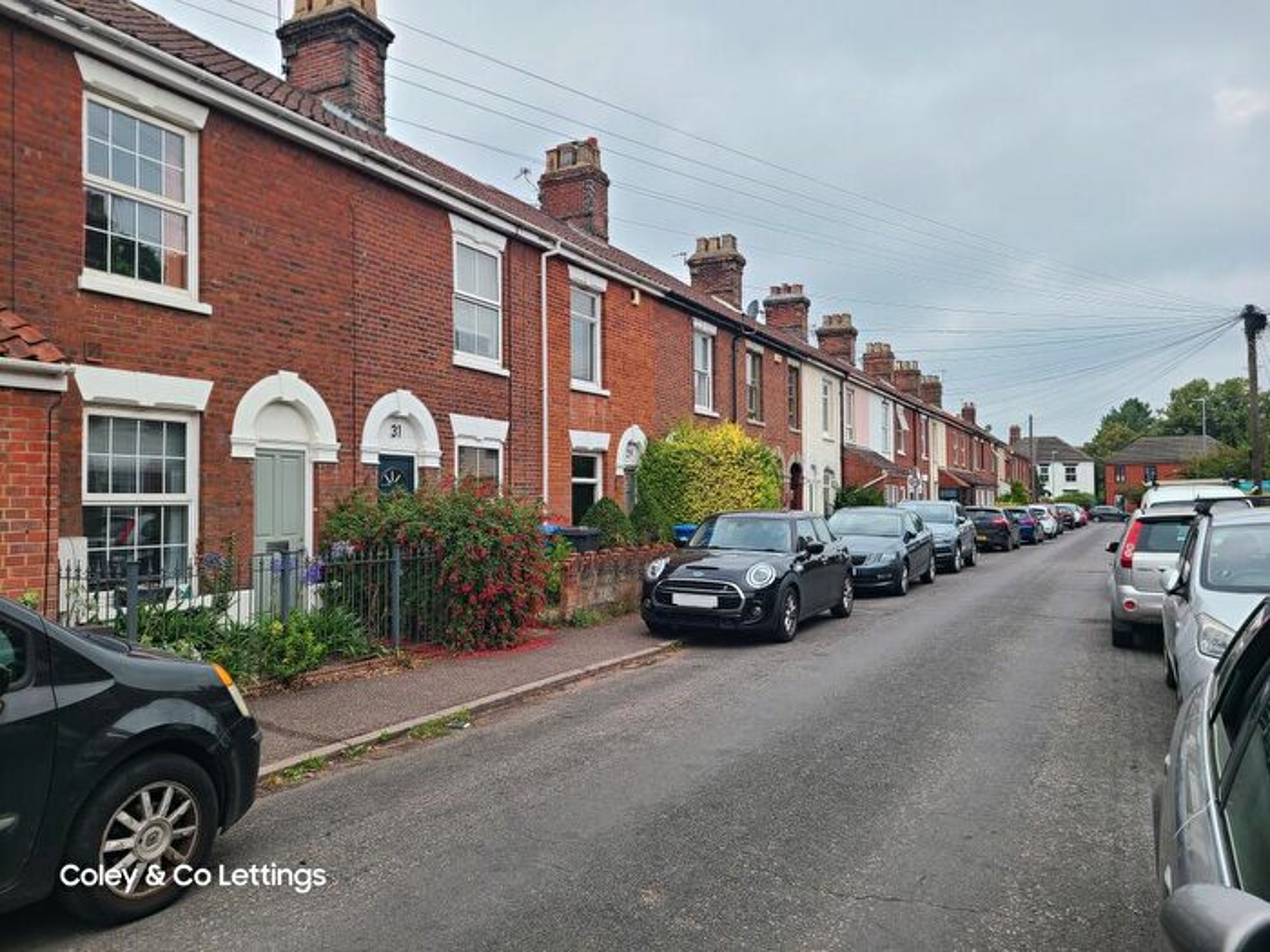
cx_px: 635
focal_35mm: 26
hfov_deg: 67.3
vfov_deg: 53.1
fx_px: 954
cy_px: 476
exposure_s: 1/629
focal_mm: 5.4
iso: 40
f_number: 1.8
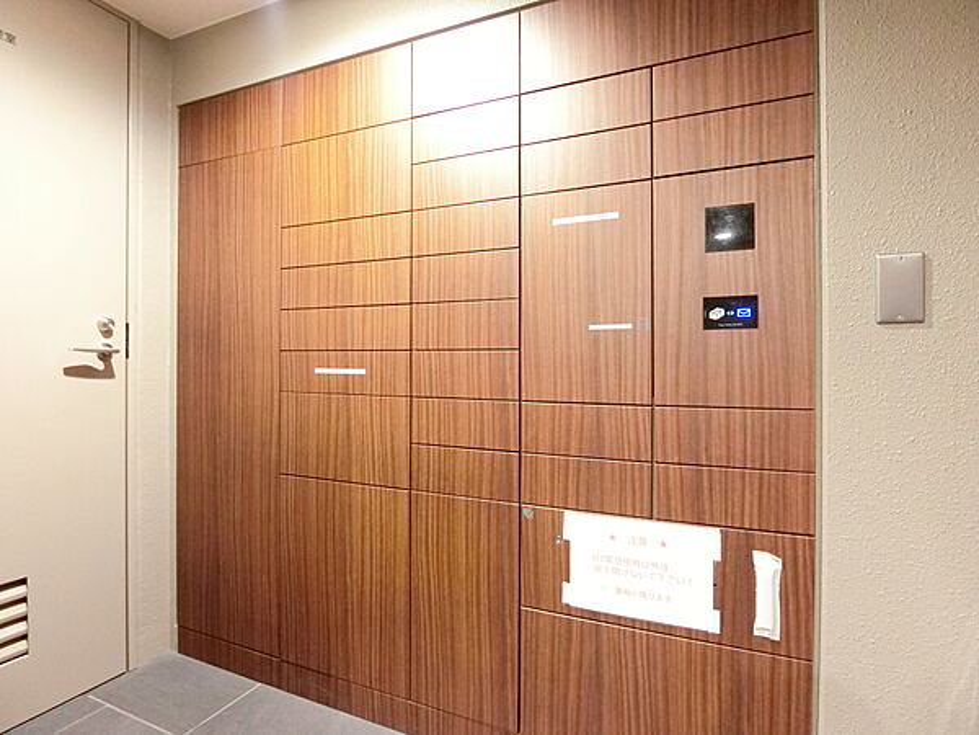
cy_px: 368
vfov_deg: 68.7
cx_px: 490
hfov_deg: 84.7
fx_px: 537
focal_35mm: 19
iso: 1600
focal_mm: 4.06
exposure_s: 1/13
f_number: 2.7
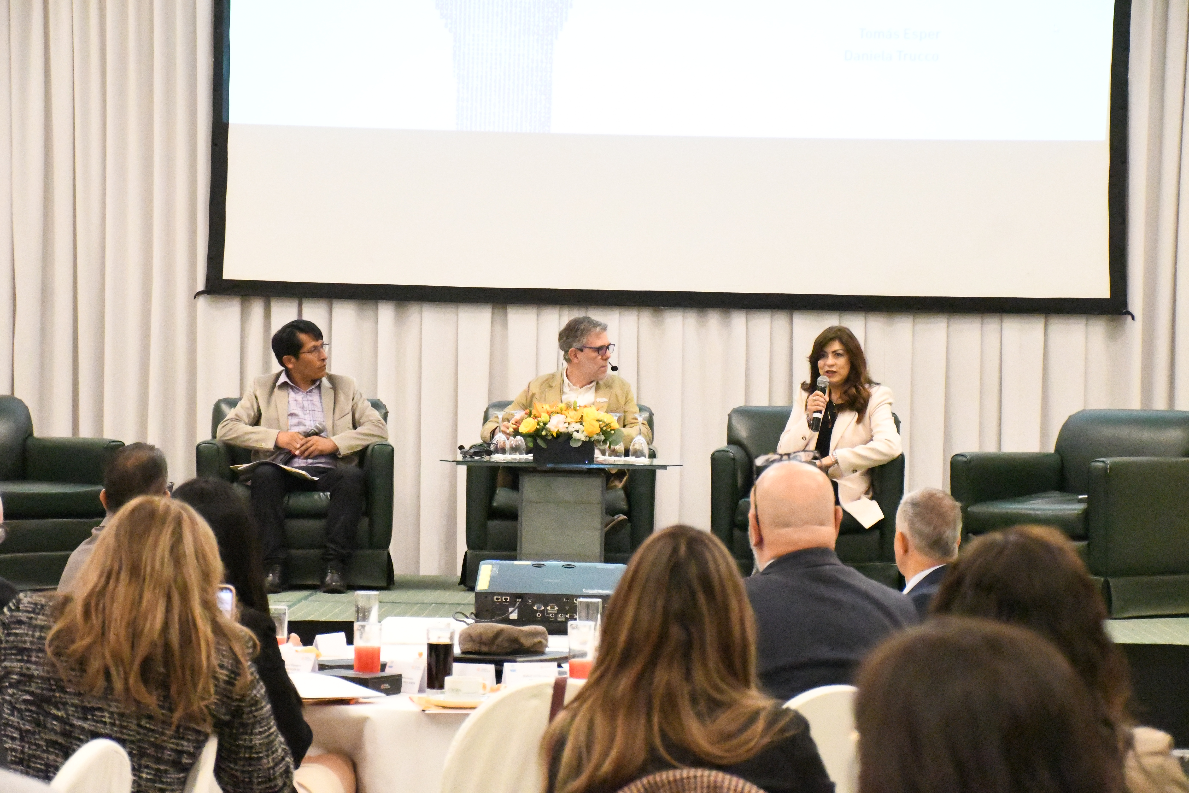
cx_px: 594
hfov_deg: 20.6
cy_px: 396
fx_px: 3269
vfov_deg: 13.8
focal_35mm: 99
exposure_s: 1/500
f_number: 5
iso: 32000
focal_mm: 66
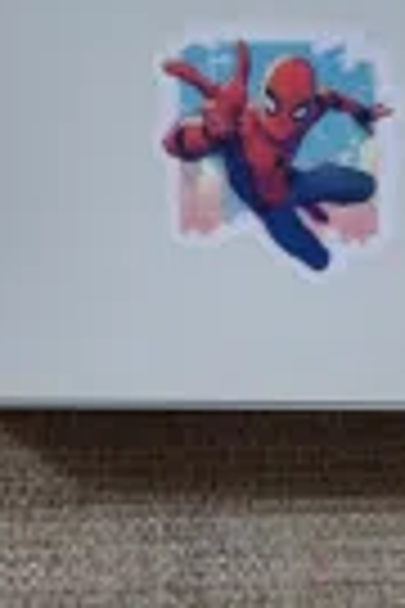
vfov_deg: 28.5
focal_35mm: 71
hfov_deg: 19.0
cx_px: 320
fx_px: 1198
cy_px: 302
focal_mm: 5.54
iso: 400
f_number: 1.8
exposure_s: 1/25
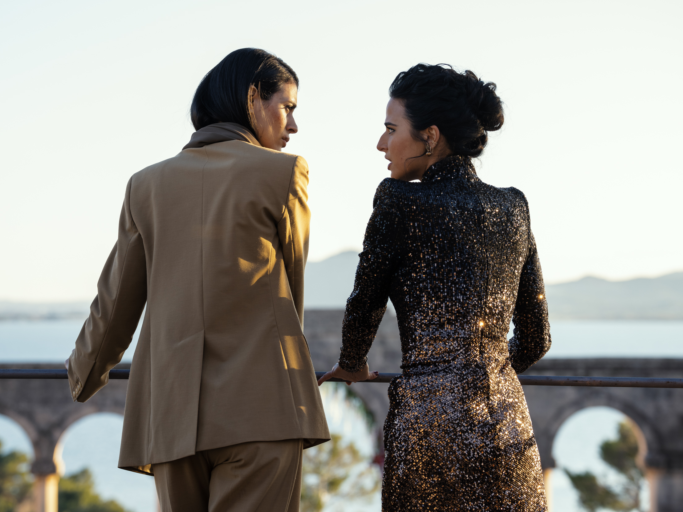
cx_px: 331
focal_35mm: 103
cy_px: 256
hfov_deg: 19.1
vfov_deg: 14.4
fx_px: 2032
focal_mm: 95
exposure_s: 1/250
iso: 320
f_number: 4.5
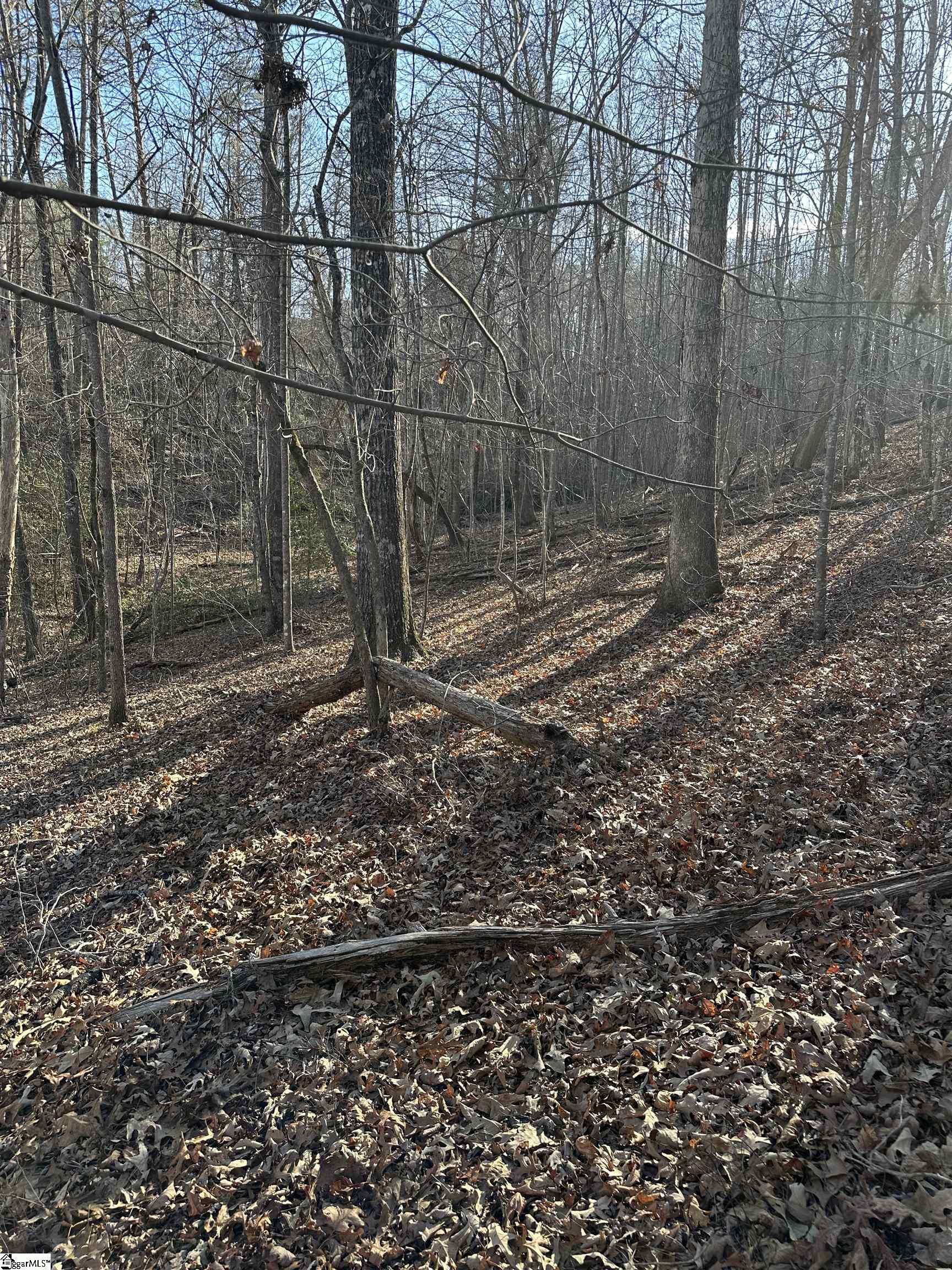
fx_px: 880
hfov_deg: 56.8
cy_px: 635
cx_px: 476
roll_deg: -2.2
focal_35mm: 24
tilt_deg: -8.0
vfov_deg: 71.6
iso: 80
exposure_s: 1/424
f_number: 1.78
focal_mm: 6.86
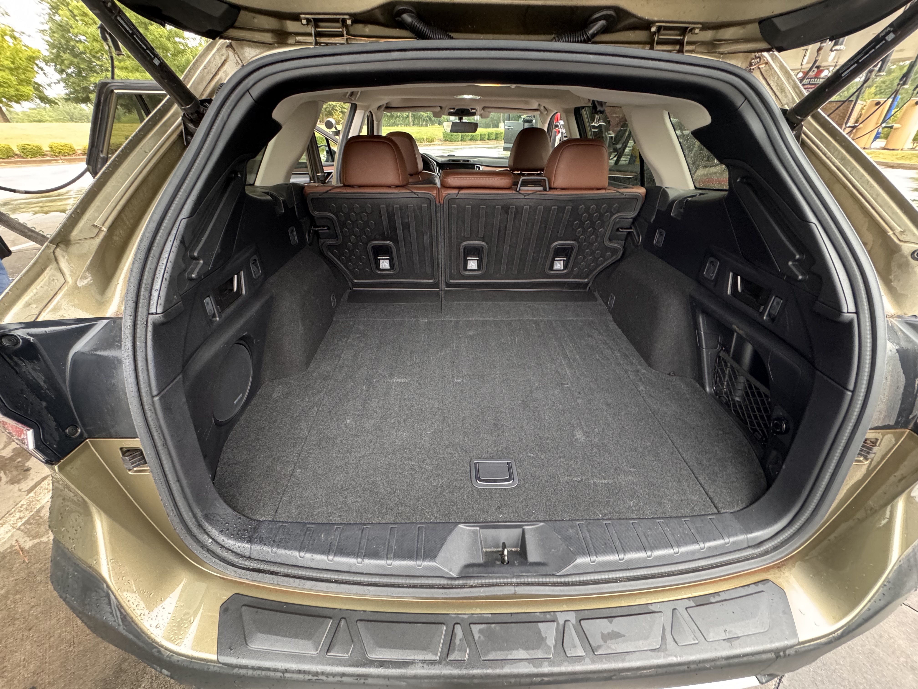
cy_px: 344
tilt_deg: -31.1
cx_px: 459
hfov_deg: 102.1
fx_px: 371
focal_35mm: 14
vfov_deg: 85.7
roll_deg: +1.1
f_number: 2.2
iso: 500
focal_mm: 2.22
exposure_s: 1/60
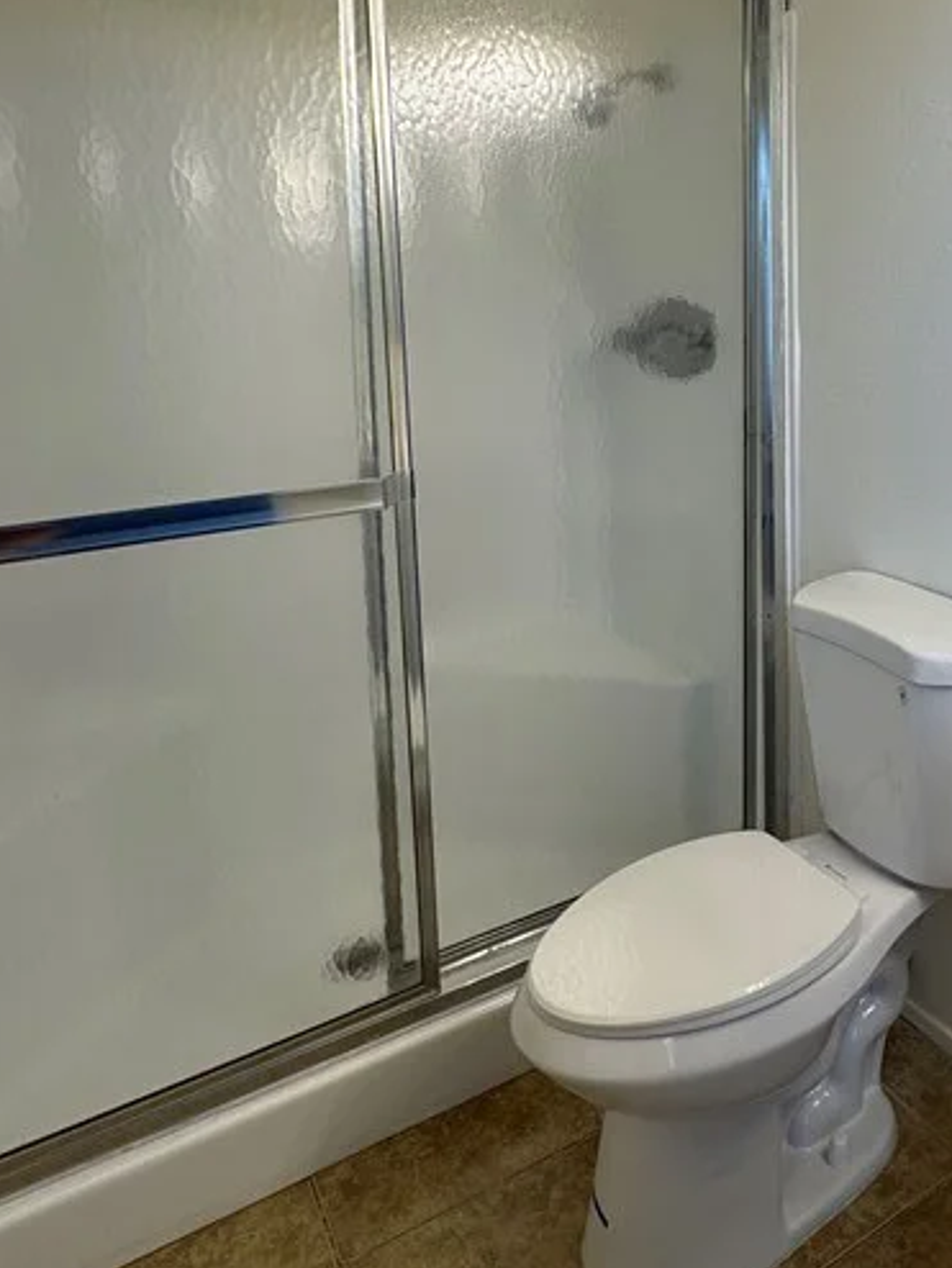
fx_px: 1062
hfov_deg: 45.3
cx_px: 790
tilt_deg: -6.3
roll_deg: +0.5
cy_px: 385
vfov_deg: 59.6
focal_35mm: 29
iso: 50
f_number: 2.2
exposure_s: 1/120
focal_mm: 2.22
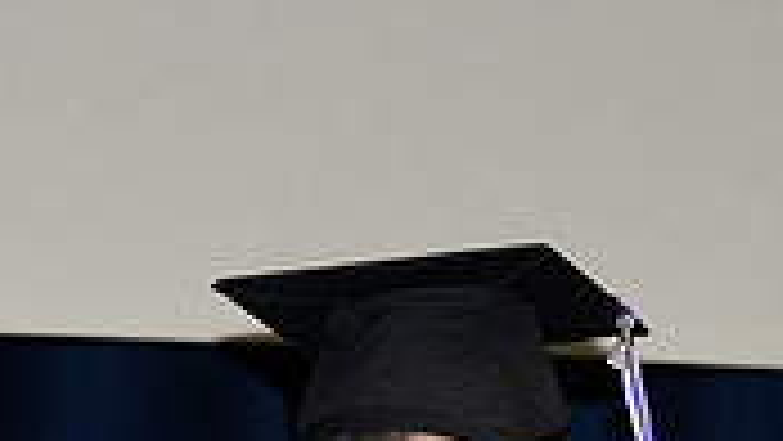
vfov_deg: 2.3
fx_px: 10841
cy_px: 930
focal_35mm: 522
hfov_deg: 4.1
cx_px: 379
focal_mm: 120
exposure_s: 1/80
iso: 640
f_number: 5.6
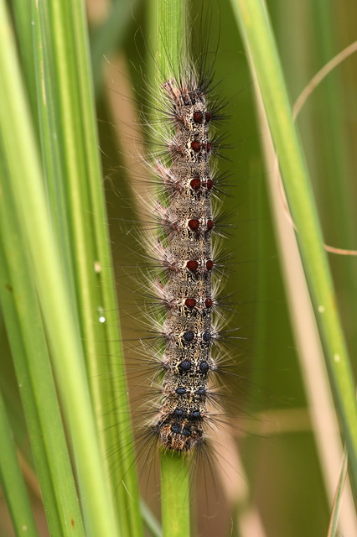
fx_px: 3350
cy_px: 268
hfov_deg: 6.1
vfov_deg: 9.2
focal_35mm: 225
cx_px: 178
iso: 800
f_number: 5
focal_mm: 150
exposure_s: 1/500
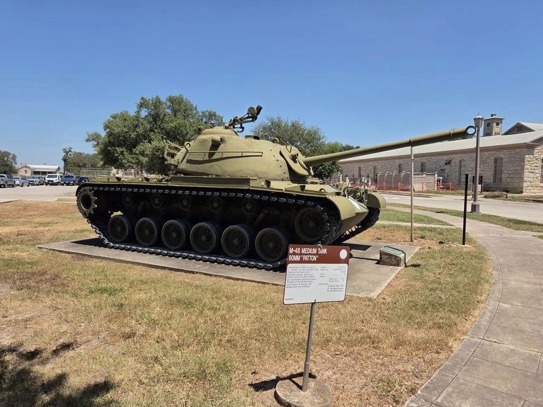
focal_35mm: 24
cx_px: 277
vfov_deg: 56.8
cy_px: 211
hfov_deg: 71.6
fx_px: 376
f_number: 1.8
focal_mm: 5.4
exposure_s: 1/4273
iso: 80
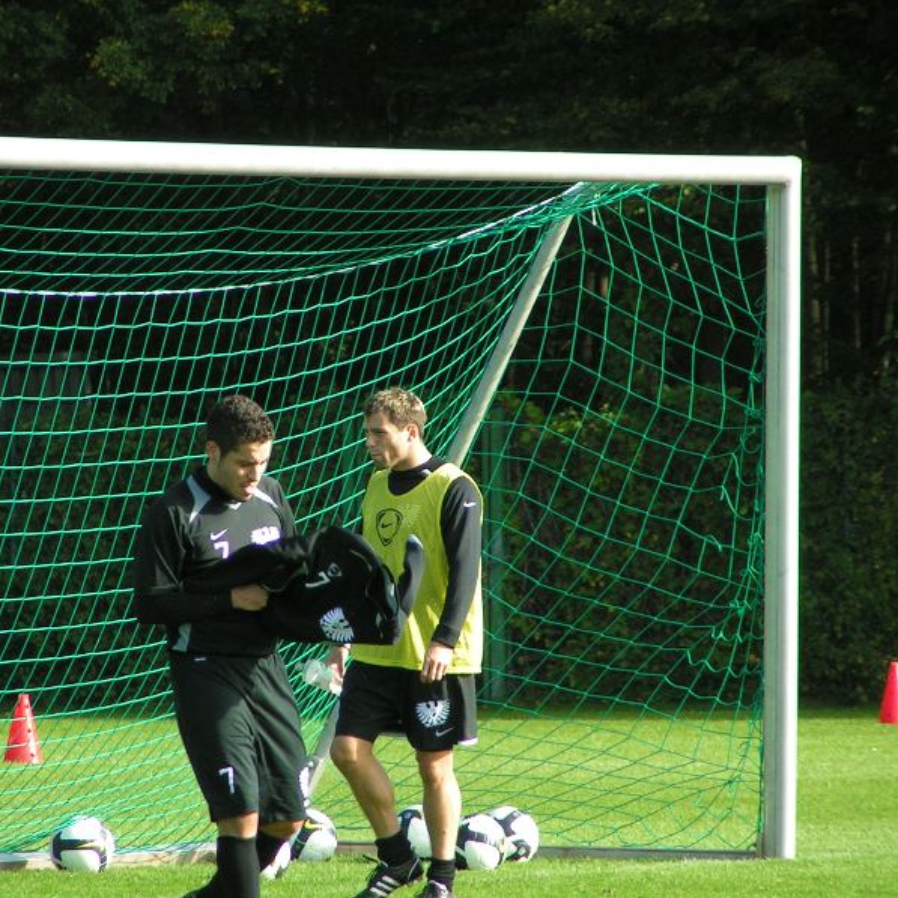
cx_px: 337
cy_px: 450
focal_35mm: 450
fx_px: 13207
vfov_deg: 3.9
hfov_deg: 3.9
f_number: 3.5
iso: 100
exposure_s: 1/500
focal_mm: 58
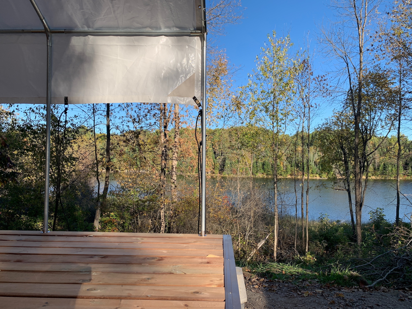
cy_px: 154
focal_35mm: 26
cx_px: 206
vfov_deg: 53.1
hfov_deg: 67.3
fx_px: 309
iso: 25
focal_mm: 4.25
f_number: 1.8
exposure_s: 1/1149
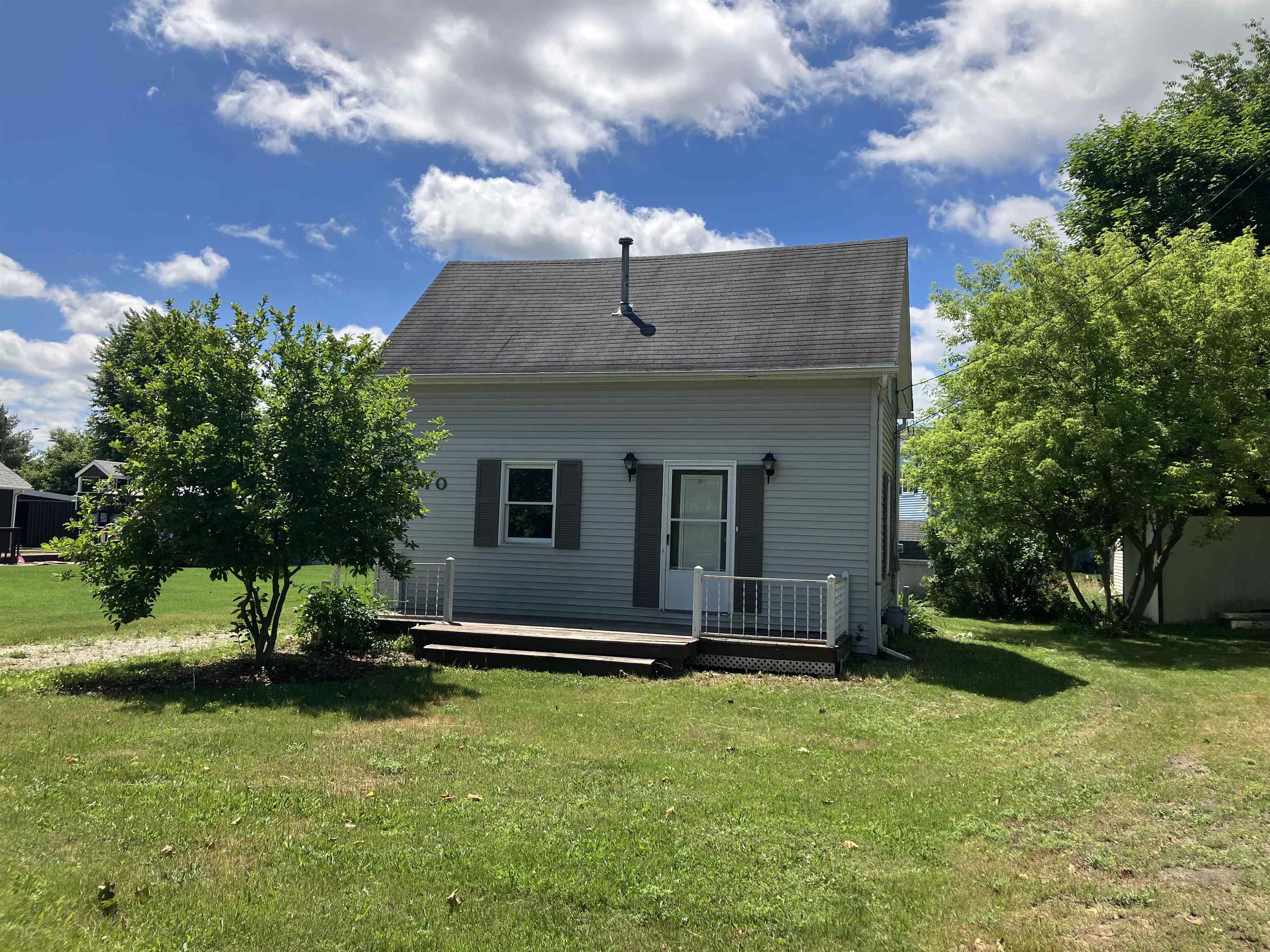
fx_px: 1027
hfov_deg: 63.4
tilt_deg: +2.9
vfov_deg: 49.7
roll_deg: -2.0
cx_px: 635
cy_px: 476
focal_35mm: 28
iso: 32
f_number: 1.8
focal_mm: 3.99
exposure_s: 1/2208
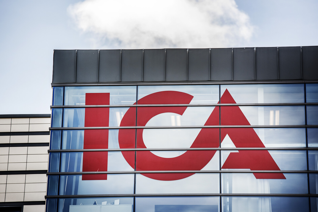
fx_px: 1635
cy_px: 106
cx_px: 159
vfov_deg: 7.4
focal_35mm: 185
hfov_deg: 11.1
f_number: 4.5
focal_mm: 185
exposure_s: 1/1250
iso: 500
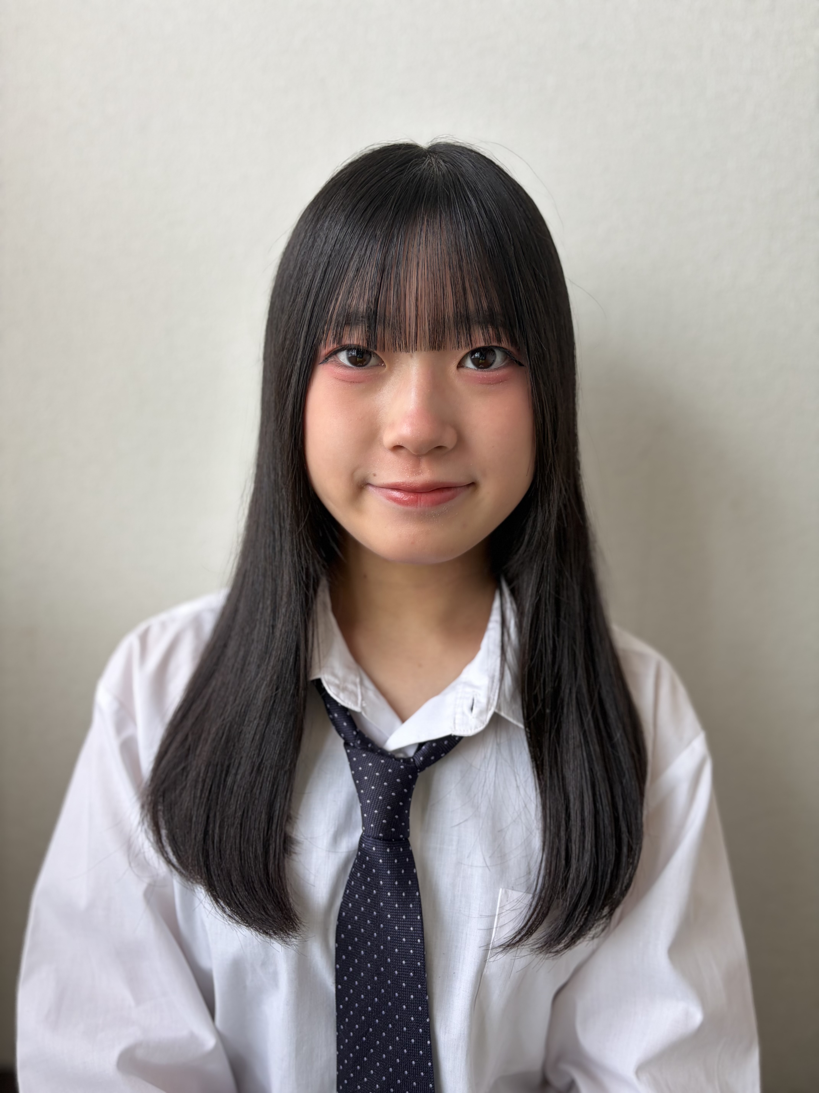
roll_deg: -1.6
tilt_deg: -11.3
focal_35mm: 26
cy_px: 546
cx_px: 410
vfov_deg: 67.3
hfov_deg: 53.1
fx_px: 820
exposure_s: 1/122
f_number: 1.6
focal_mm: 5.96
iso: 64
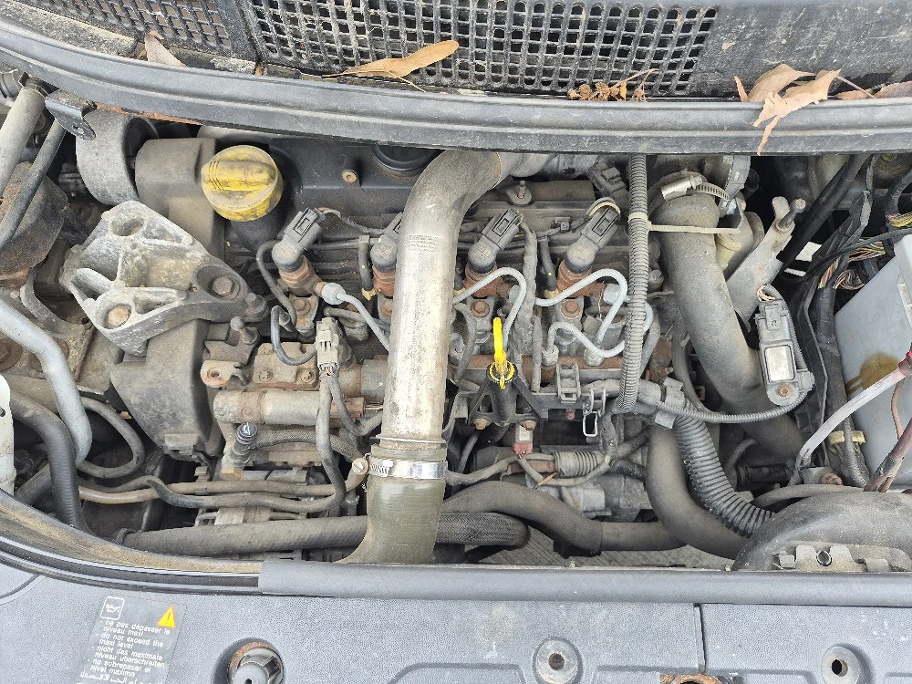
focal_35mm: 23
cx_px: 456
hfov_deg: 73.9
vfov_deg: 58.9
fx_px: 606
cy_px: 342
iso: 50
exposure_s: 1/182
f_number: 1.8
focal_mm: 5.4
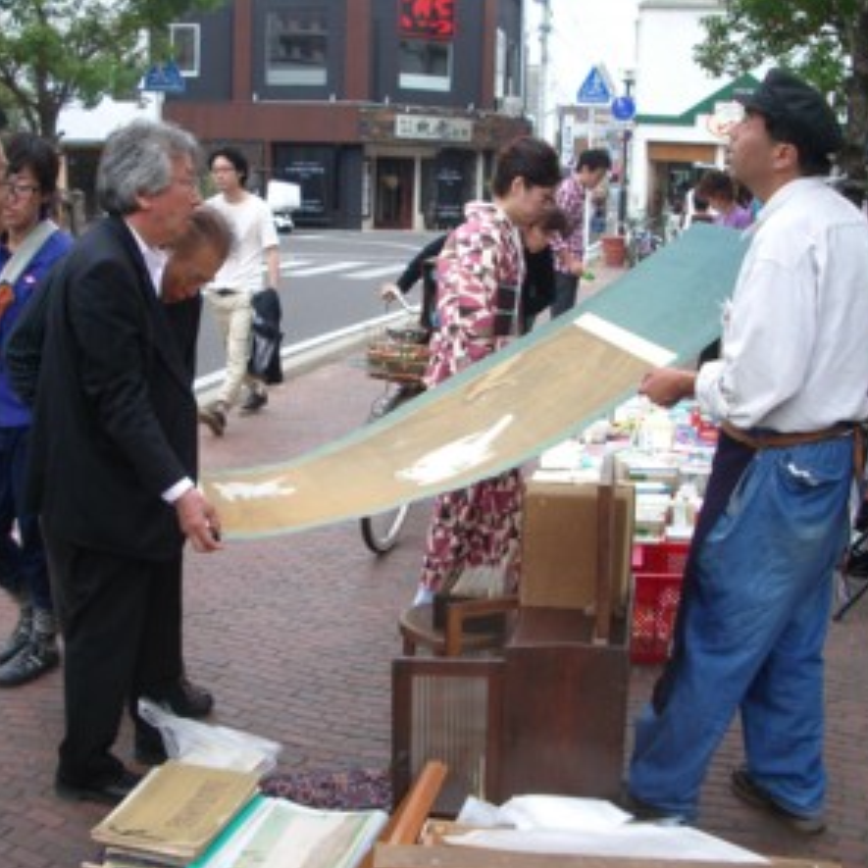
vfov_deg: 40.0
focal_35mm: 42
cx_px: 418
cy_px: 438
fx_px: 1192
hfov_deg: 40.0
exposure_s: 1/160
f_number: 2.6
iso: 80
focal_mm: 5.8
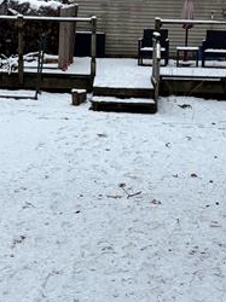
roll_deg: -1.1
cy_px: 83
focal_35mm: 80
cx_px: 86
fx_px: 698
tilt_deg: -8.6
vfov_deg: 24.2
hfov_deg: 18.4
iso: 50
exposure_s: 1/1381
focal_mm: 5.96
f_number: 1.6
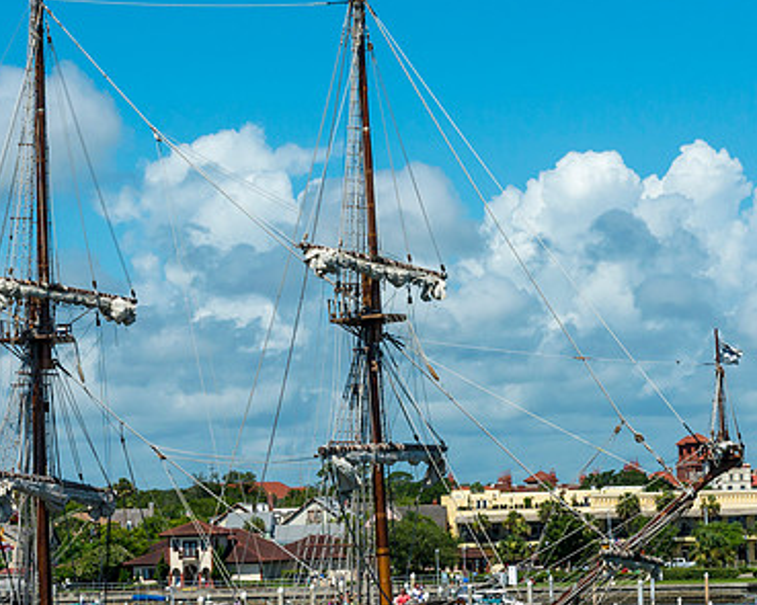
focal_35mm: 123
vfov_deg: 12.5
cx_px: 242
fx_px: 2755
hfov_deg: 15.6
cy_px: 424
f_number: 11
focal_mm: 56
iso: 400
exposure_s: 1/1000
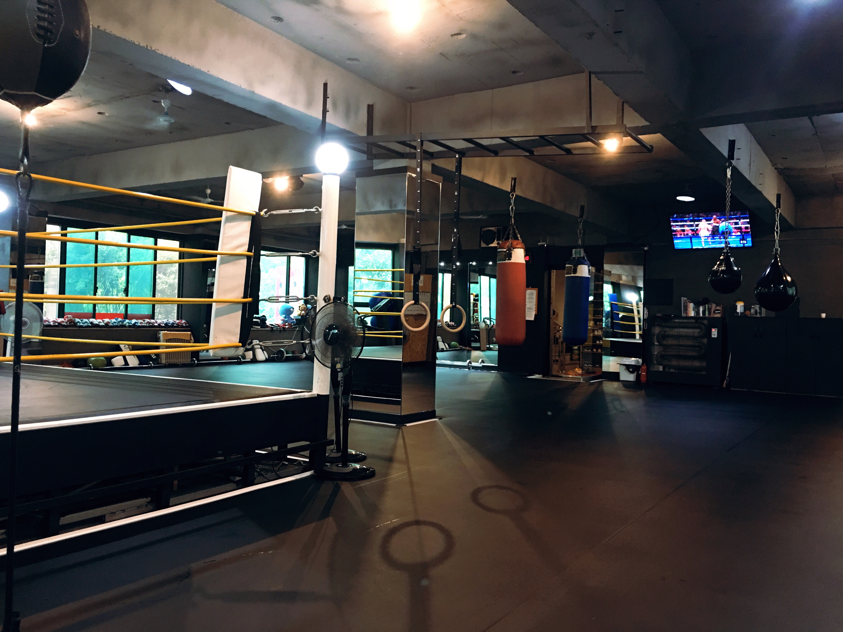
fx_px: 706
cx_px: 422
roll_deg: -1.9
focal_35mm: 29
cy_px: 316
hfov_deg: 61.7
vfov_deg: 48.2
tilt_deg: +2.1
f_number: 2.2
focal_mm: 4.15
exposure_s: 1/10
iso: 100
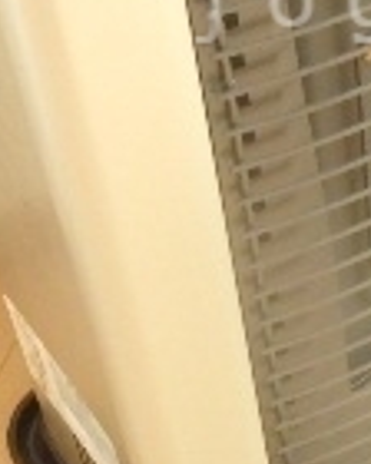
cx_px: 421
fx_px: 1290
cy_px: 3
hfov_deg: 15.9
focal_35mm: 94
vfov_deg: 19.8
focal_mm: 3.7
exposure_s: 1/20
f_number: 3.5
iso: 800
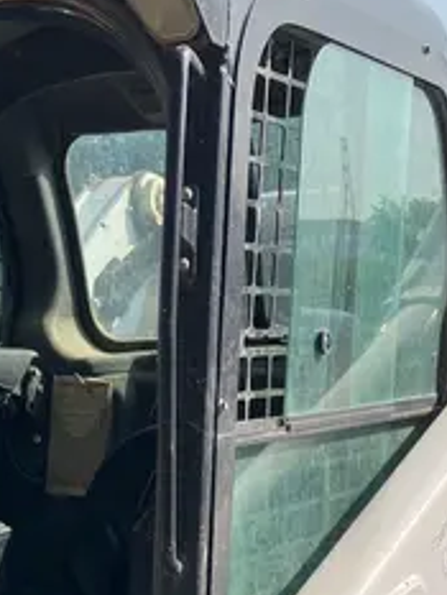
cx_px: 225
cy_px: 854
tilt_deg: -19.0
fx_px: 1514
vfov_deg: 19.7
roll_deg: +2.8
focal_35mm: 88
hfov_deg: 16.8
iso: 32
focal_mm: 3.99
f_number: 1.8
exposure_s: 1/1279
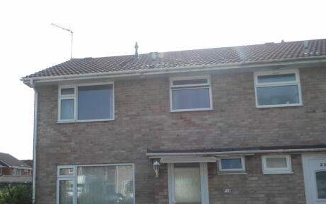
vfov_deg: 38.6
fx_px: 284
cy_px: 149
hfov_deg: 59.1
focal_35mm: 32
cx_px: 128
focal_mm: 4.3
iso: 100
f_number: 4.1
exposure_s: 1/380
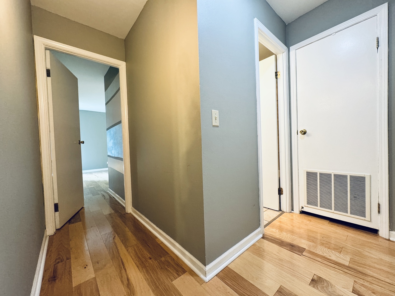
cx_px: 198
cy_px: 148
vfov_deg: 85.7
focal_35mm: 14
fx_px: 160
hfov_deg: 102.1
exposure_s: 1/60
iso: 500
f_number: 2.2
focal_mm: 2.22
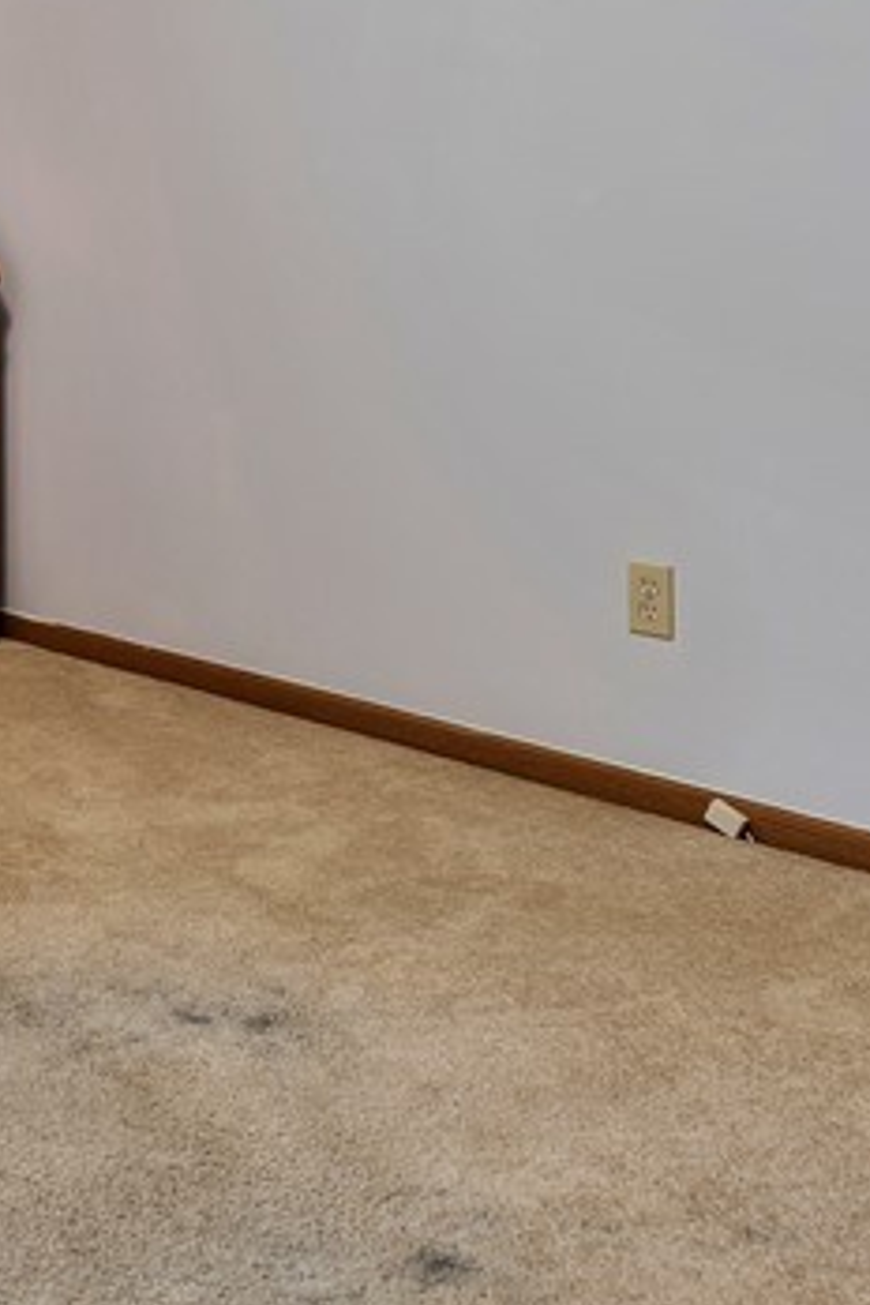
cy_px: 225
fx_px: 1812
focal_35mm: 50
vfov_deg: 37.9
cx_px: -274
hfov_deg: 23.7
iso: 400
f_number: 3.2
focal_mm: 16
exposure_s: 1/60
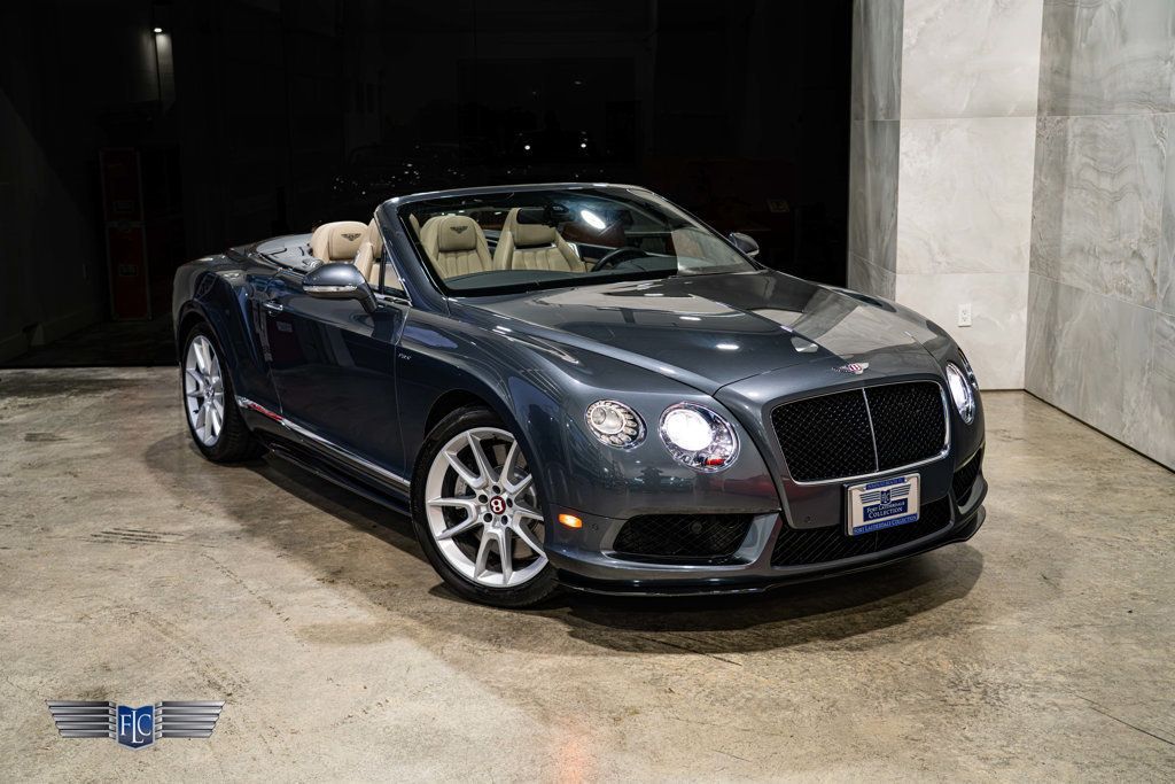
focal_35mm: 43
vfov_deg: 31.3
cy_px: 384
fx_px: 1401
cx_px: 588
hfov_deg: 45.5
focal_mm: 42
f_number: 4
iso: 1250
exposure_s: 1/80
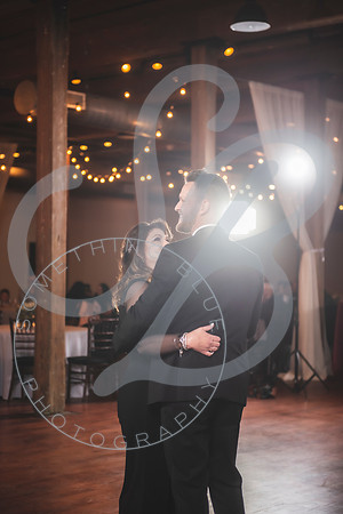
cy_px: 257
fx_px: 1000
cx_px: 172
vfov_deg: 28.8
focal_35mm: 70
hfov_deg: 19.5
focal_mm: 70
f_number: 2.8
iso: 500
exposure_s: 1/125
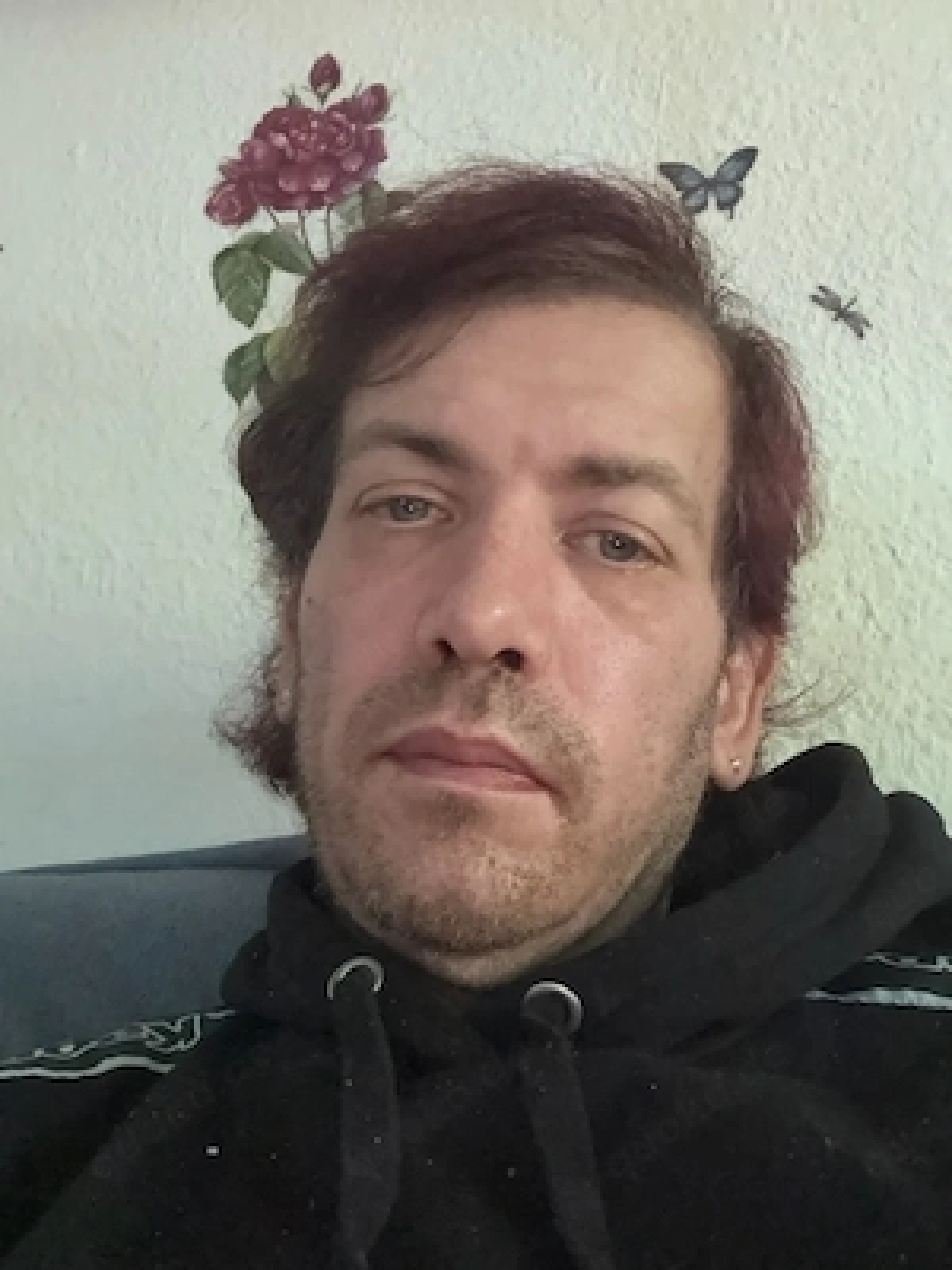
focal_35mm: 30
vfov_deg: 60.0
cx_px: 476
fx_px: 1100
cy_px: 635
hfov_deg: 46.8
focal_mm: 2.69
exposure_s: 1/30
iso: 320
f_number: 1.9
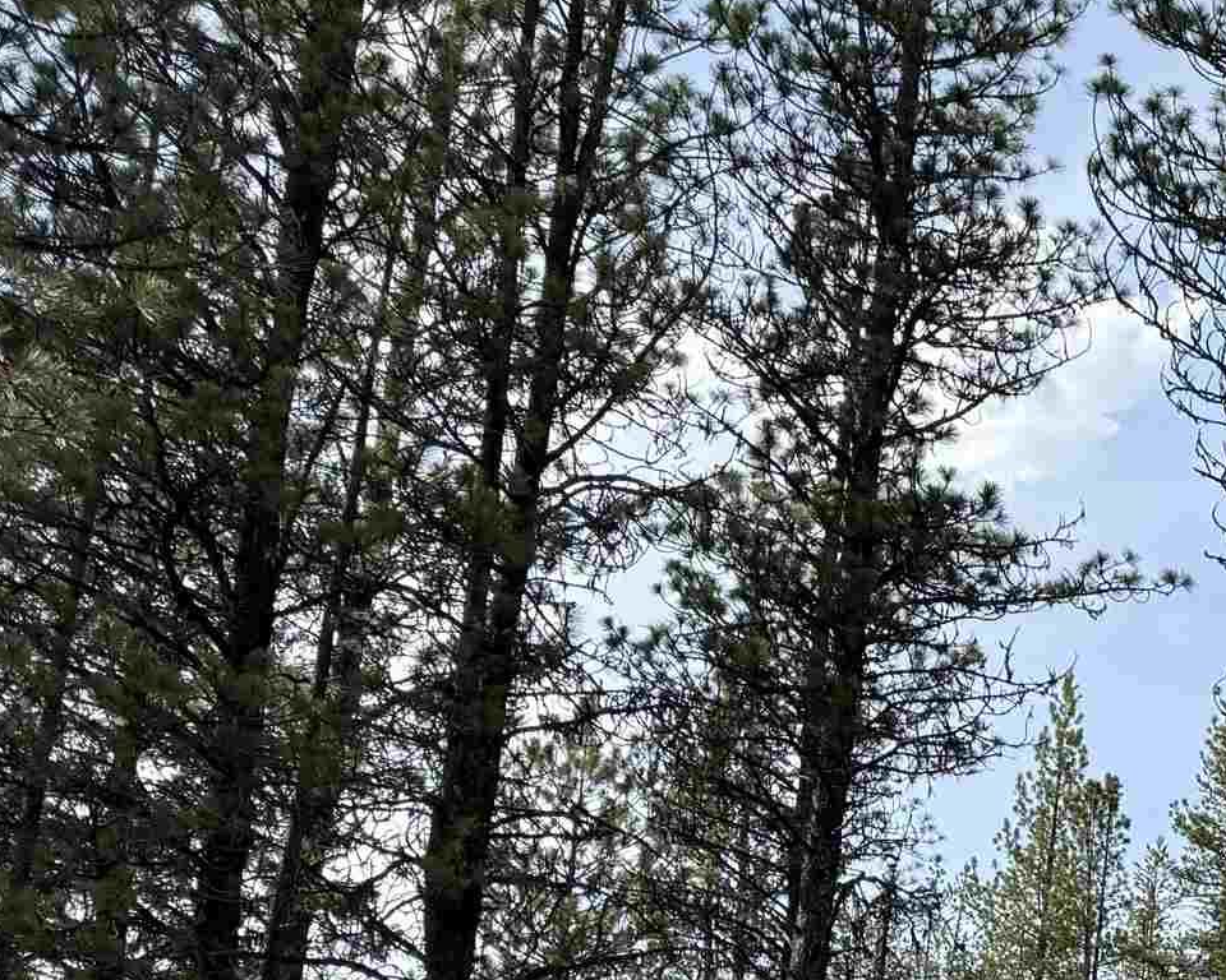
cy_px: 951
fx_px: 2721
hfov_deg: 21.9
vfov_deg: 19.9
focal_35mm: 75
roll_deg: -3.1
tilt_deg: +12.2
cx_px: 1730
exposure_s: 1/2000
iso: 100
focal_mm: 6.76
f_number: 1.78
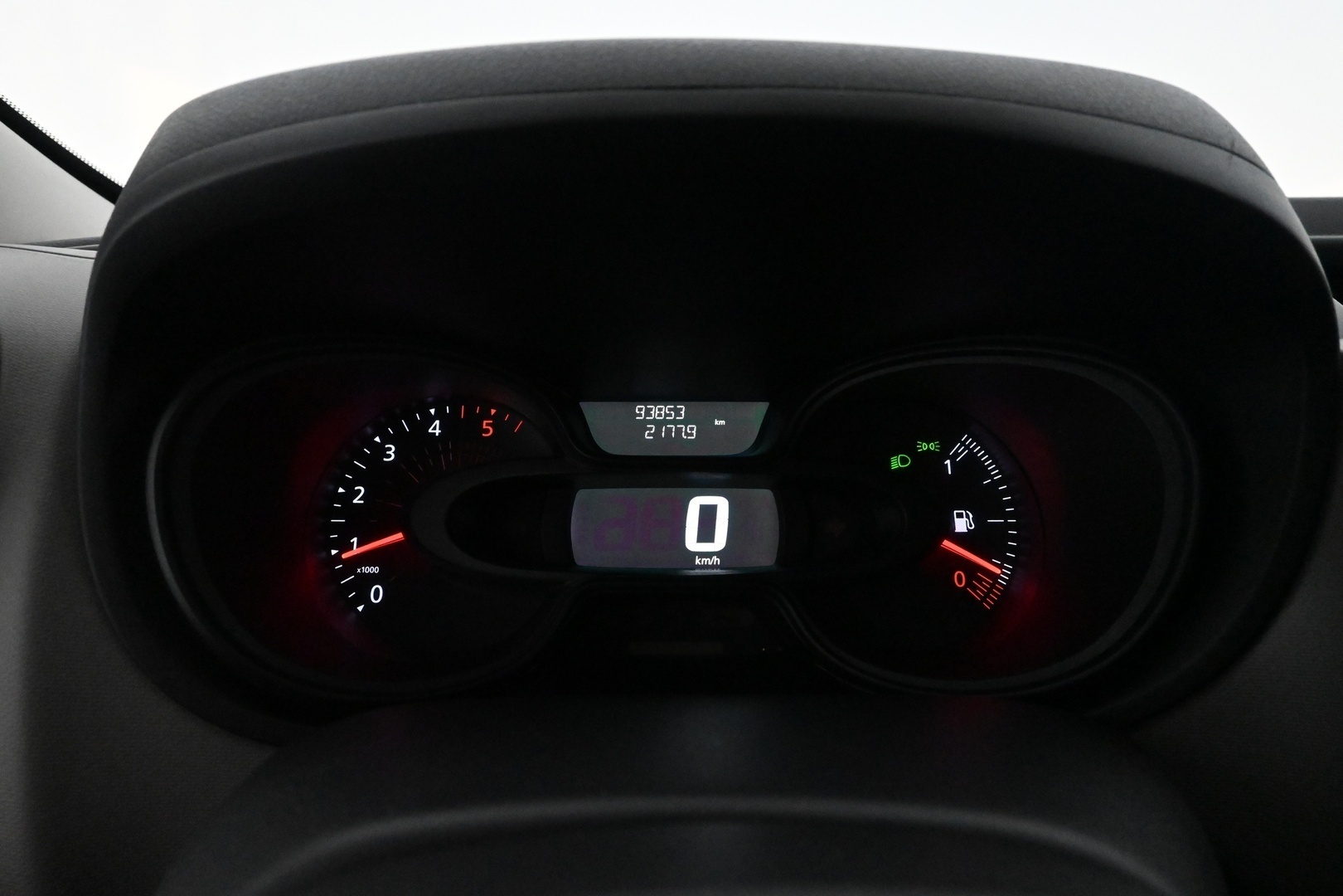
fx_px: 895
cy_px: 448
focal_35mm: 24
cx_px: 672
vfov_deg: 53.1
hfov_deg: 73.7
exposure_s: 1/100
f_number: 6.3
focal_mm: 16
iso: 8000
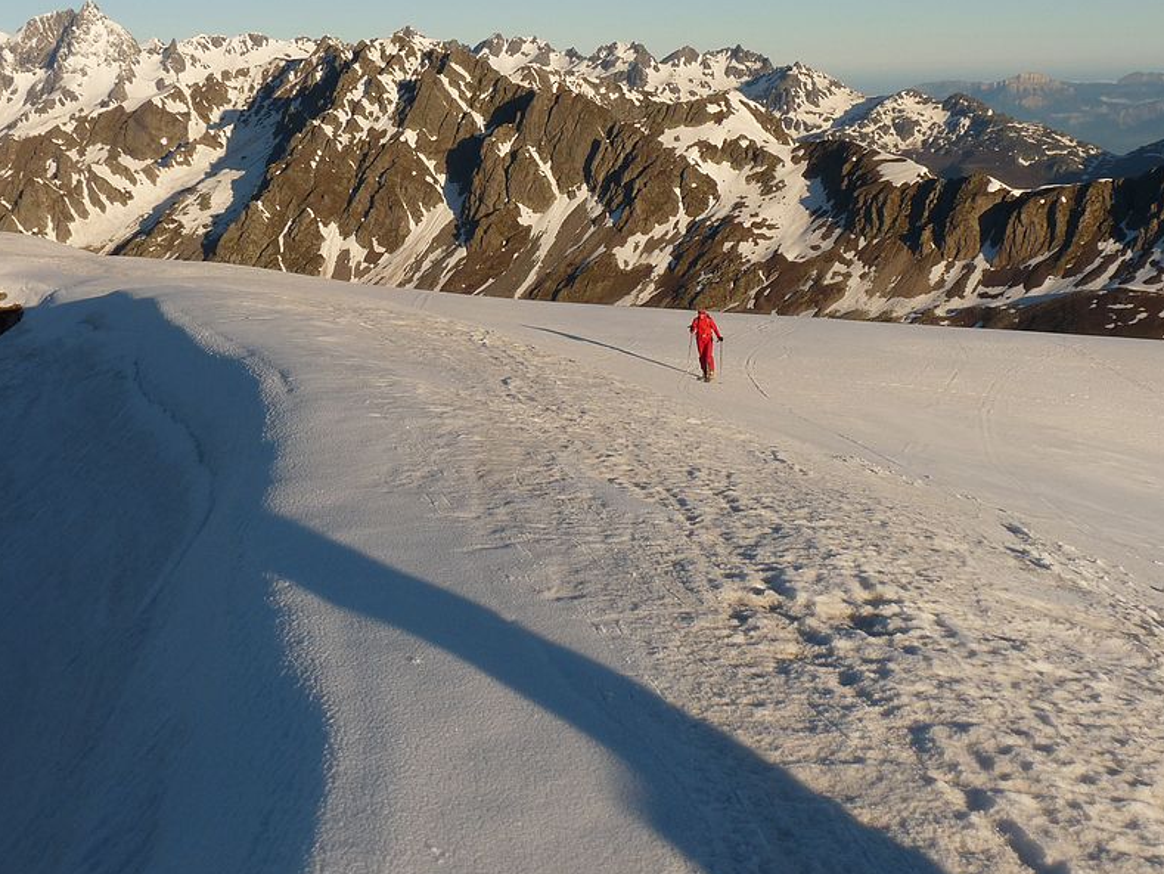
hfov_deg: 39.6
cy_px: 322
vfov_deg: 30.1
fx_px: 1614
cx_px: 605
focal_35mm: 48
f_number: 6.3
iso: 100
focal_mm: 6.6
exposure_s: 1/500
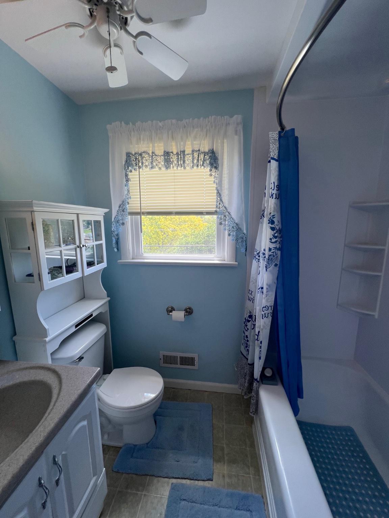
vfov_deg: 106.2
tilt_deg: -9.9
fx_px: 195
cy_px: 259
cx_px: 194
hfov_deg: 89.9
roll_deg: -0.4
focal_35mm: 13
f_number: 1.8
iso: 40
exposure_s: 1/120
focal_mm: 1.57
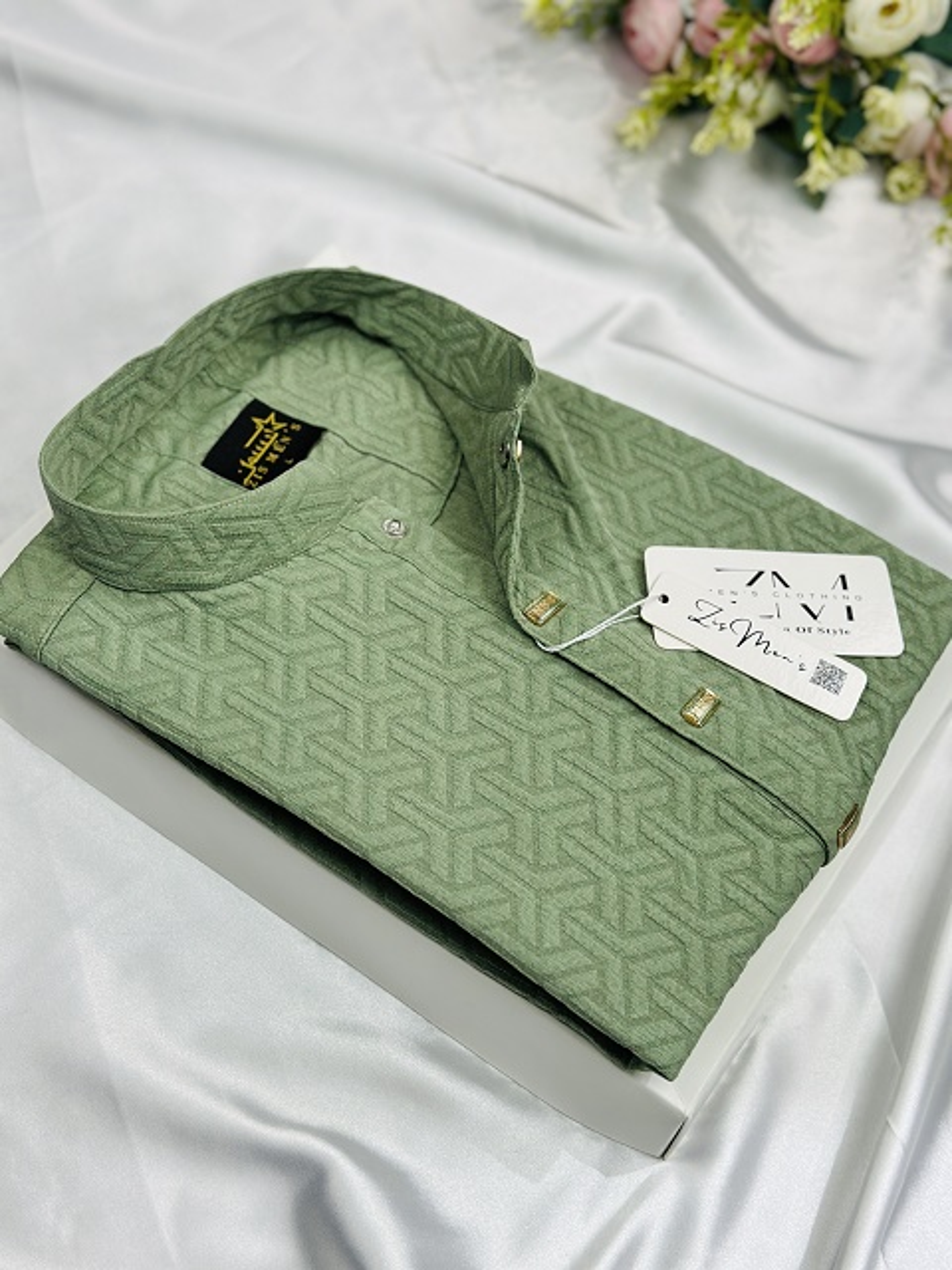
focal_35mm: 48
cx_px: 476
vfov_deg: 39.7
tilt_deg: -56.5
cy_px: 635
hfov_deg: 30.3
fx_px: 1760
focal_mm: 6.86
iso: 80
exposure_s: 1/191
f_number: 1.78
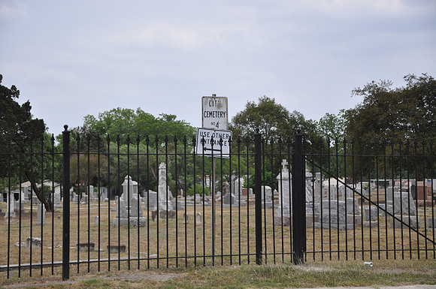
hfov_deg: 20.6
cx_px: 218
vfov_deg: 13.8
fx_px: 1197
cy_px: 144
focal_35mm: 99
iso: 220
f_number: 5.6
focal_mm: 66
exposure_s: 1/500
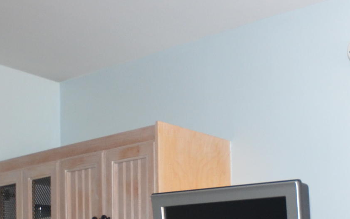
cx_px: 526
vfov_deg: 19.0
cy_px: 291
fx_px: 600
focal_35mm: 63
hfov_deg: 24.9
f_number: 4
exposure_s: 1/60
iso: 800
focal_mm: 11.5
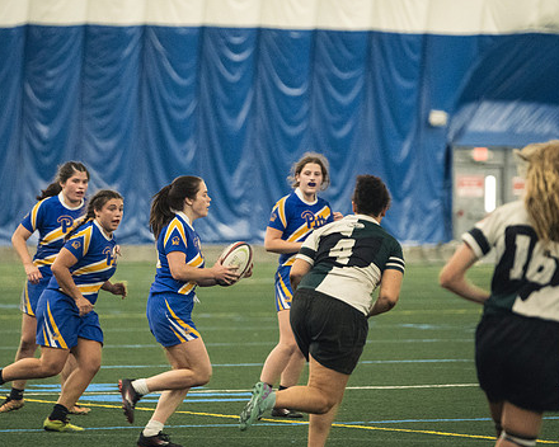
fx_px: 5211
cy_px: 231
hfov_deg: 6.1
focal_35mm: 315
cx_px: 202
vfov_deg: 4.9
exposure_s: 1/500
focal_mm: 170
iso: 8000
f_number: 2.8
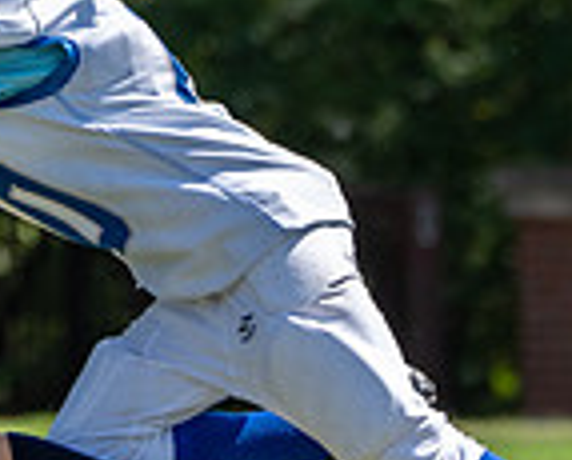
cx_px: -43
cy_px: 187
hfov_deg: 2.0
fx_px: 16523
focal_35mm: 974
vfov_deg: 1.6
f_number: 5.6
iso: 320
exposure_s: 1/1250
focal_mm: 196
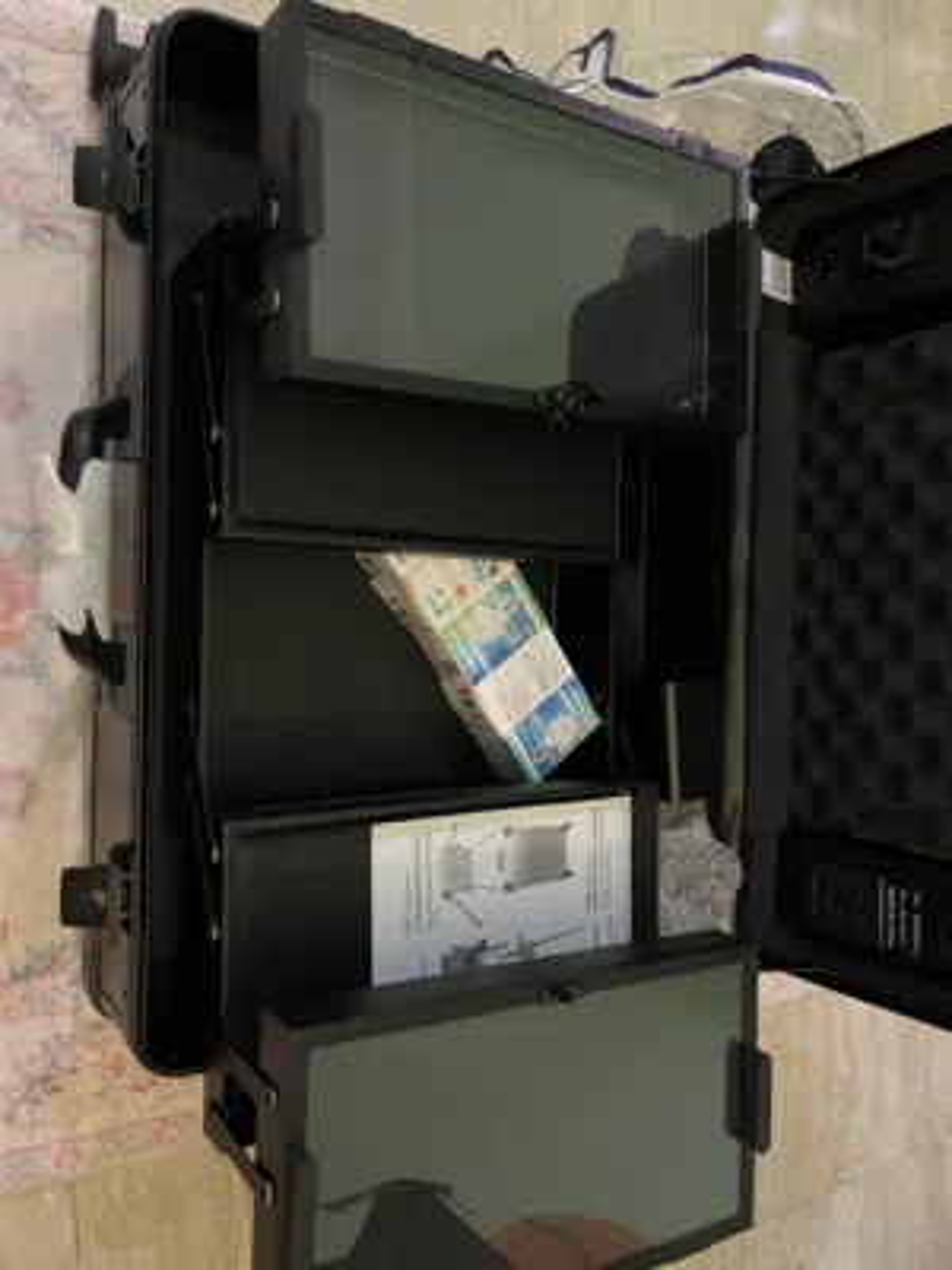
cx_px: 476
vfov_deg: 69.4
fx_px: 917
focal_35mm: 25
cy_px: 635
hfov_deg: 54.9
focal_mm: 5.1
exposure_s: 1/25
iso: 640
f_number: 1.6
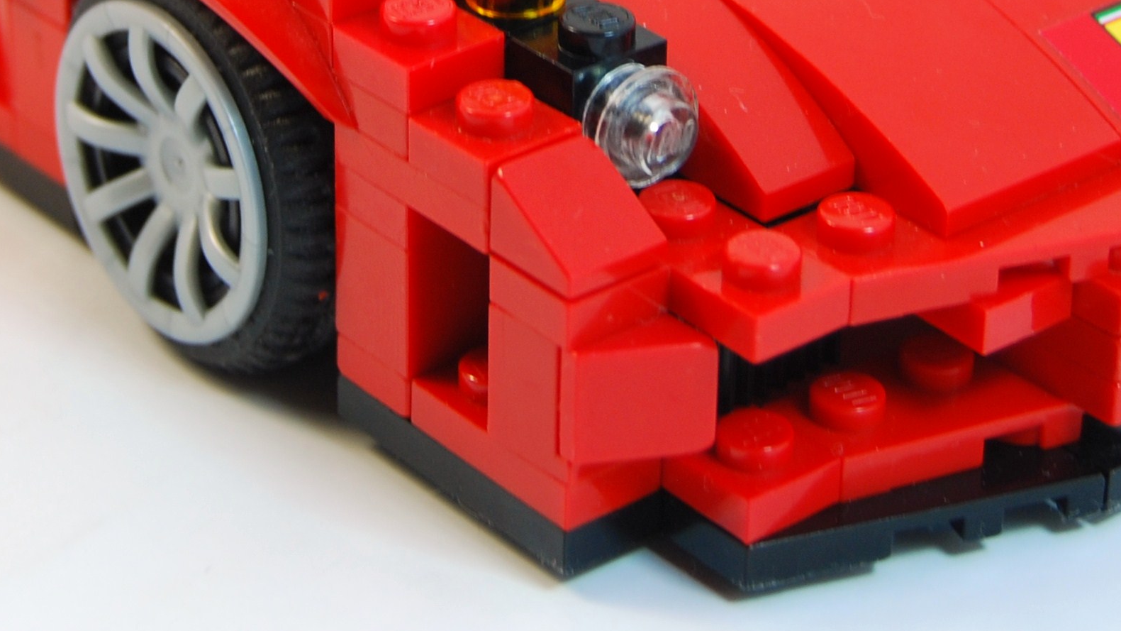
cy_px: -177
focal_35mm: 131
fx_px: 3894
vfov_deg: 9.1
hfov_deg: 16.4
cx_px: 416
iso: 200
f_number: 5
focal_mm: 34
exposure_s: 1/100
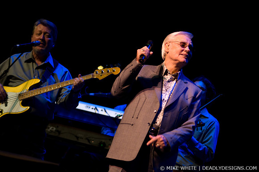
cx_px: 130
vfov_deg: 7.9
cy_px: 86
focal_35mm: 174
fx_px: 1250
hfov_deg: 11.8
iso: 1000
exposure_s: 1/160
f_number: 2.8
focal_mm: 116
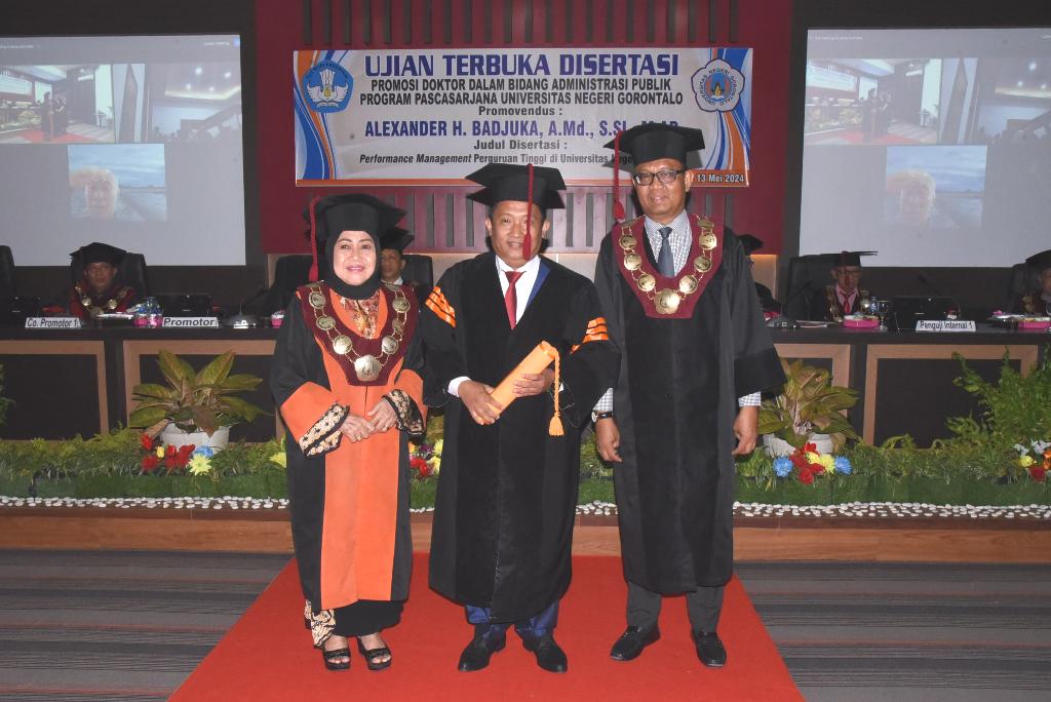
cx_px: 526
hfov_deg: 65.4
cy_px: 351
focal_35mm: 28
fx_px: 818
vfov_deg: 46.5
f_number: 16
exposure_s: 1/200
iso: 6400
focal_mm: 28
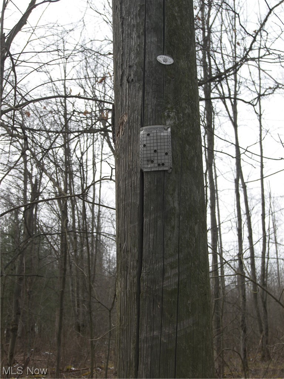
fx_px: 481
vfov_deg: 42.9
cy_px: 190
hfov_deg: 32.9
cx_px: 142
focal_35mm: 44
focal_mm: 9.2
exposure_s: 1/320
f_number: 3.6
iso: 50
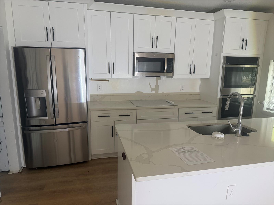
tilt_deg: -12.5
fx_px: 190
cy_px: 102
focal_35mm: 24
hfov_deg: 71.6
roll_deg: -0.5
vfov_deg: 56.8
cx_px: 137
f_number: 1.78
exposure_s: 1/93
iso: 200
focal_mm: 6.76
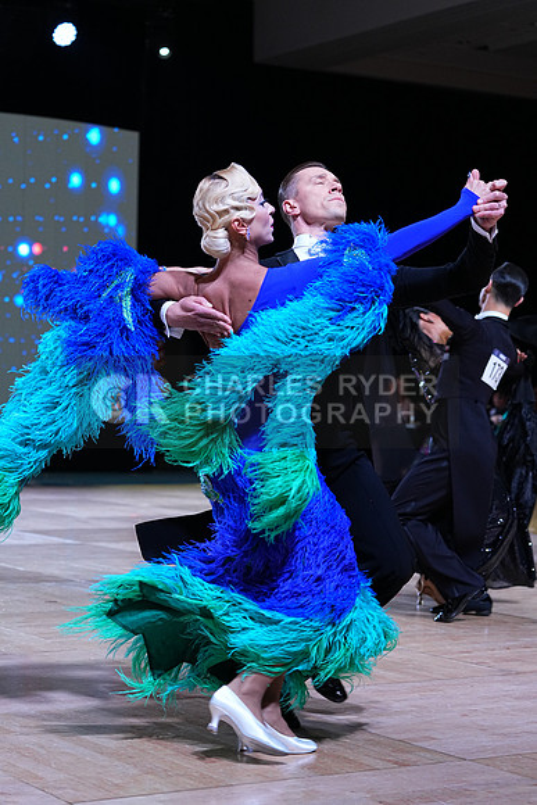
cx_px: 268
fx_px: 1722
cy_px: 402
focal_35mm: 77
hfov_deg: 17.7
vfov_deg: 26.3
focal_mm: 77
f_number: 4
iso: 1250
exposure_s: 1/500
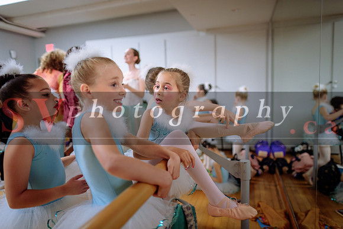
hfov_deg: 73.7
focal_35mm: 24
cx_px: 172
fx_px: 229
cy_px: 114
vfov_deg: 53.2
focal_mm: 24
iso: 800
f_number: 1.4
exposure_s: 1/250
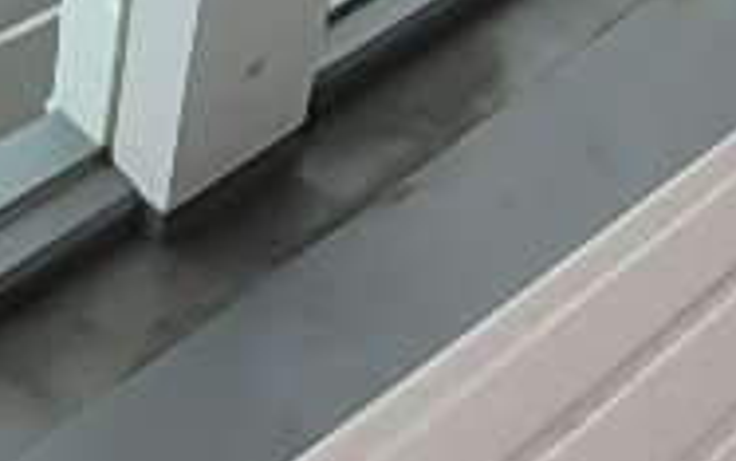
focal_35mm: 76
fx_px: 1525
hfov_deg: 27.1
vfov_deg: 15.8
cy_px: -232
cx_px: 303
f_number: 3.5
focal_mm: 3.7
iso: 125
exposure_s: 1/100
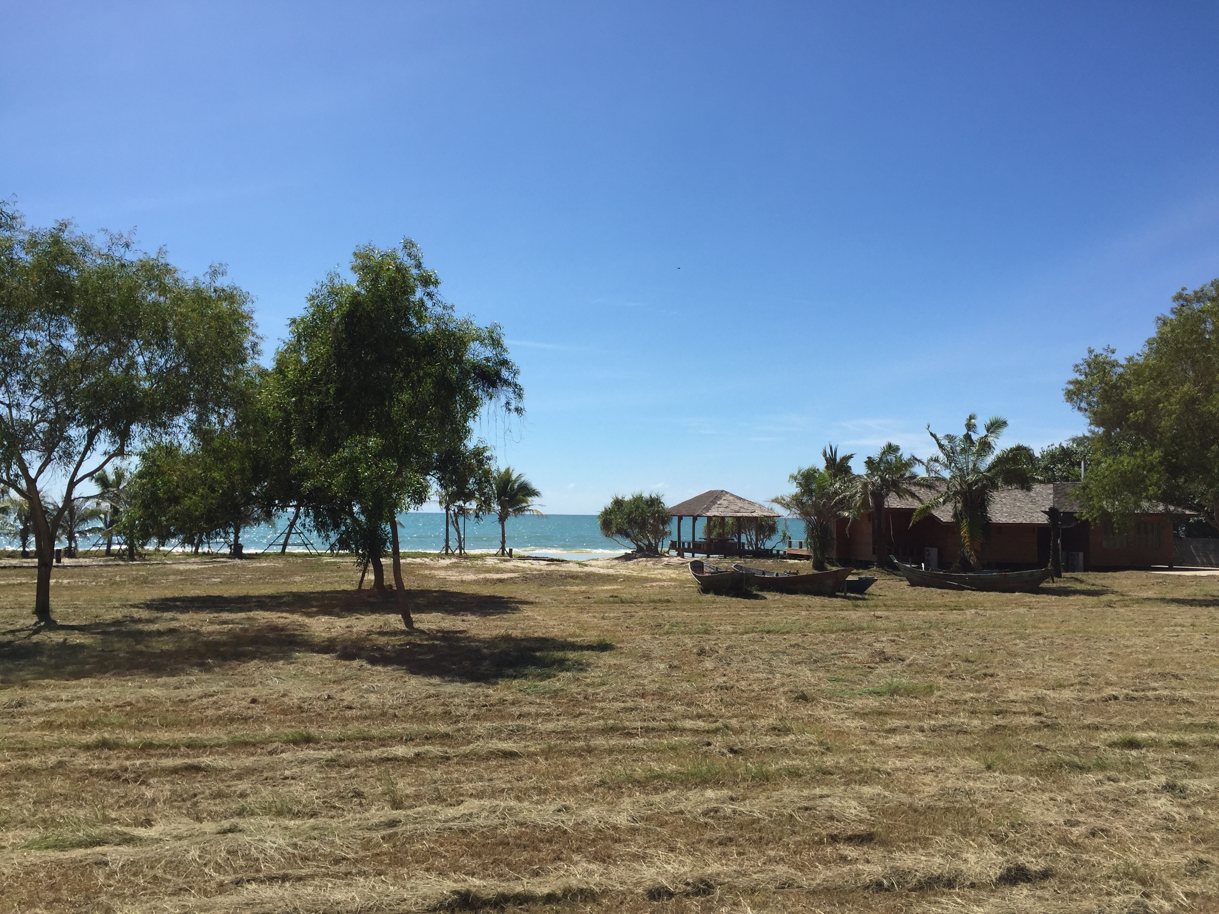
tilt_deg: +3.7
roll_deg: -0.8
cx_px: 610
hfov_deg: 61.7
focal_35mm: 29
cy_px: 457
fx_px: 1021
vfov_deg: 48.2
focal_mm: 4.15
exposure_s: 1/2825
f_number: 2.2
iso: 32
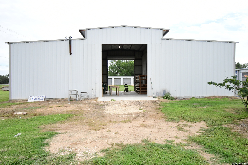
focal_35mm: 30
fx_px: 207
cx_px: 124
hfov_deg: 61.9
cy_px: 82
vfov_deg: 43.6
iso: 4000
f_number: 5.6
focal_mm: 20
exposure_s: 1/8000
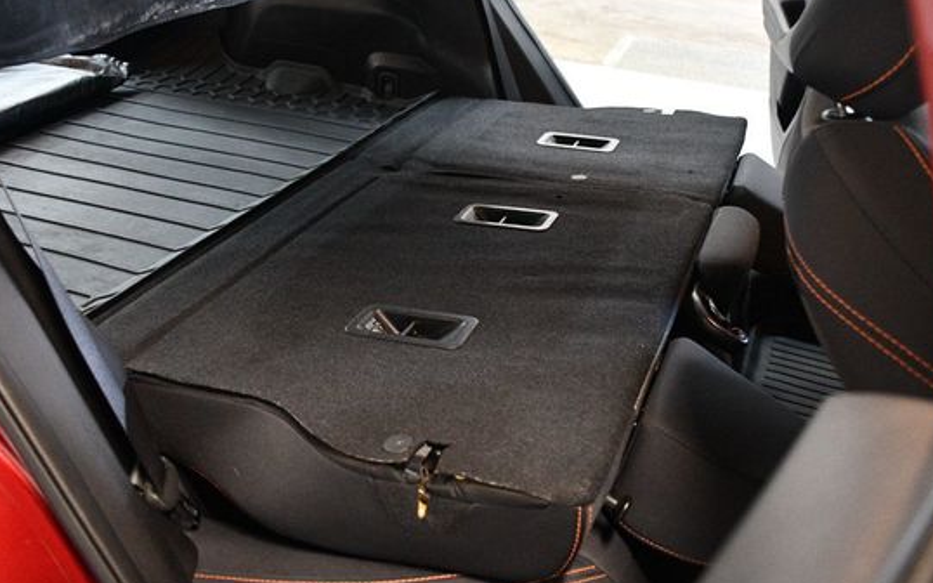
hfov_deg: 49.2
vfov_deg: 31.9
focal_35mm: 40
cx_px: 512
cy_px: 241
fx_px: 1017
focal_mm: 22
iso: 4500
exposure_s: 1/60
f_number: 3.5
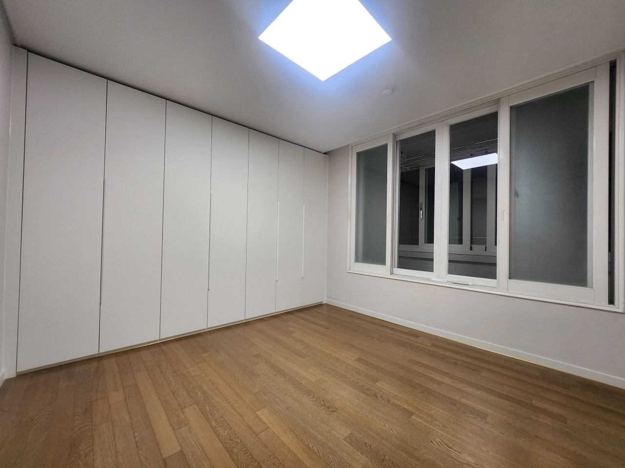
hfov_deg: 106.2
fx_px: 235
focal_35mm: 13
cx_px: 312
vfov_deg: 89.9
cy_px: 234
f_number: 2.2
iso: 125
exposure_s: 1/60
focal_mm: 1.74
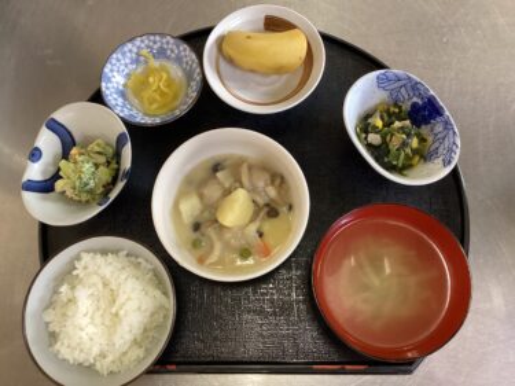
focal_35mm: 31
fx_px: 461
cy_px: 193
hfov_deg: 58.4
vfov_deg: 45.4
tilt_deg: -74.5
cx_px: 258
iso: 400
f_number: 2.4
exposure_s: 1/40
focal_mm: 3.3
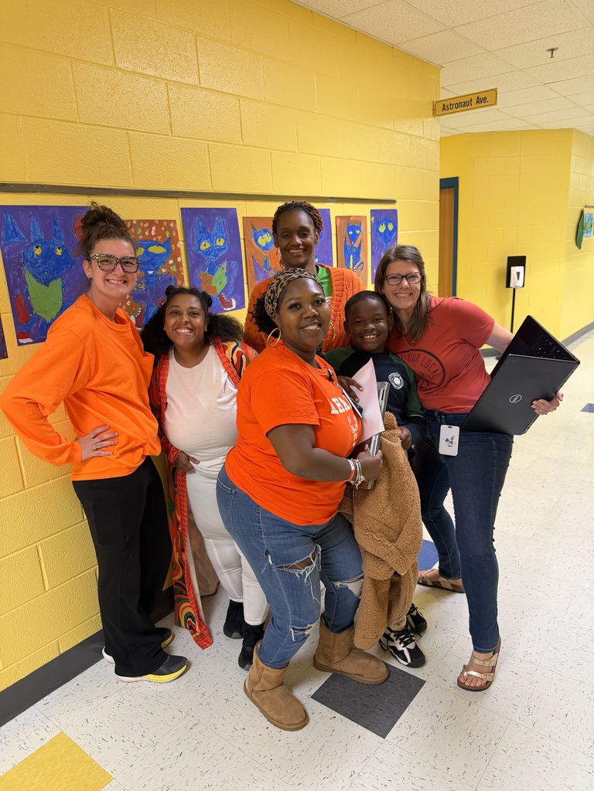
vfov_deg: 71.6
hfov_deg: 56.8
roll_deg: +3.7
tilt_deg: -14.2
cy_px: 396
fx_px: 549
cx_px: 297
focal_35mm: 24
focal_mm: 6.76
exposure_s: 1/60
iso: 250
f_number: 1.78
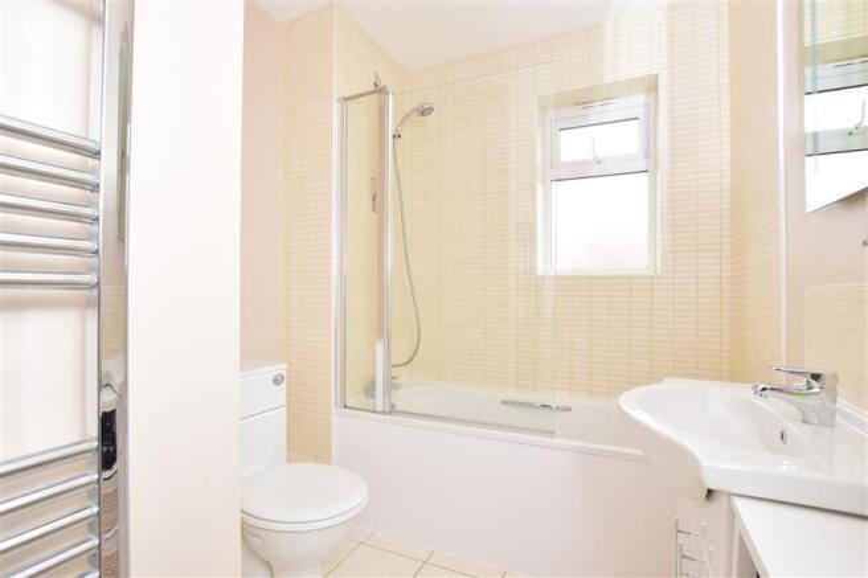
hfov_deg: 92.5
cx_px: 434
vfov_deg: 69.6
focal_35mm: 17
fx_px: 416
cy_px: 289
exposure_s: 1/20
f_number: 10
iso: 640
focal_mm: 11.5
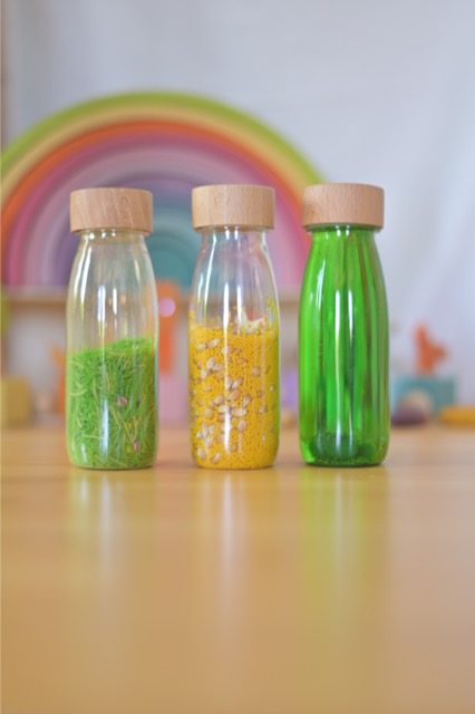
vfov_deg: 39.6
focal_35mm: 50
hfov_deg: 27.0
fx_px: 991
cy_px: 357
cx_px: 238
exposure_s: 1/60
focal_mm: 50
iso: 100
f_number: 1.8
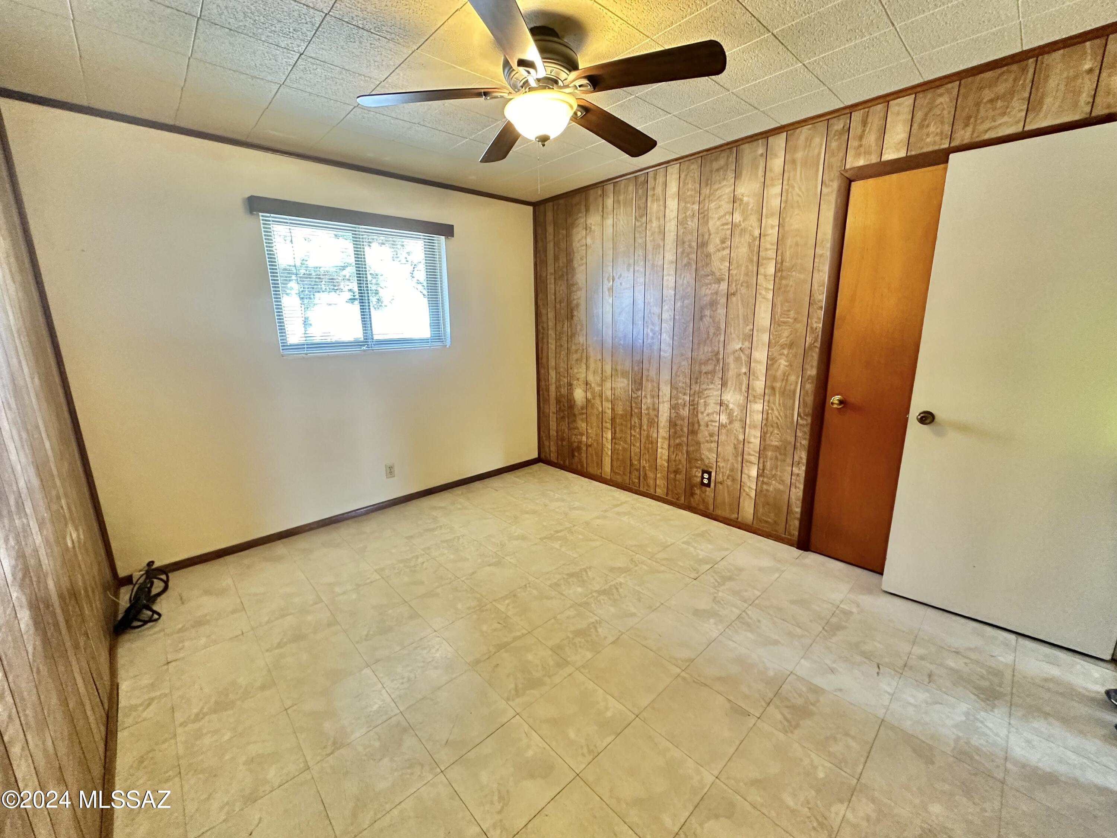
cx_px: 558
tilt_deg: -11.4
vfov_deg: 85.7
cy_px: 419
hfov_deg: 102.1
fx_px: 452
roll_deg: +0.7
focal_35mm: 14
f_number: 2.2
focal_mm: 2.22
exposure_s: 1/60
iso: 400
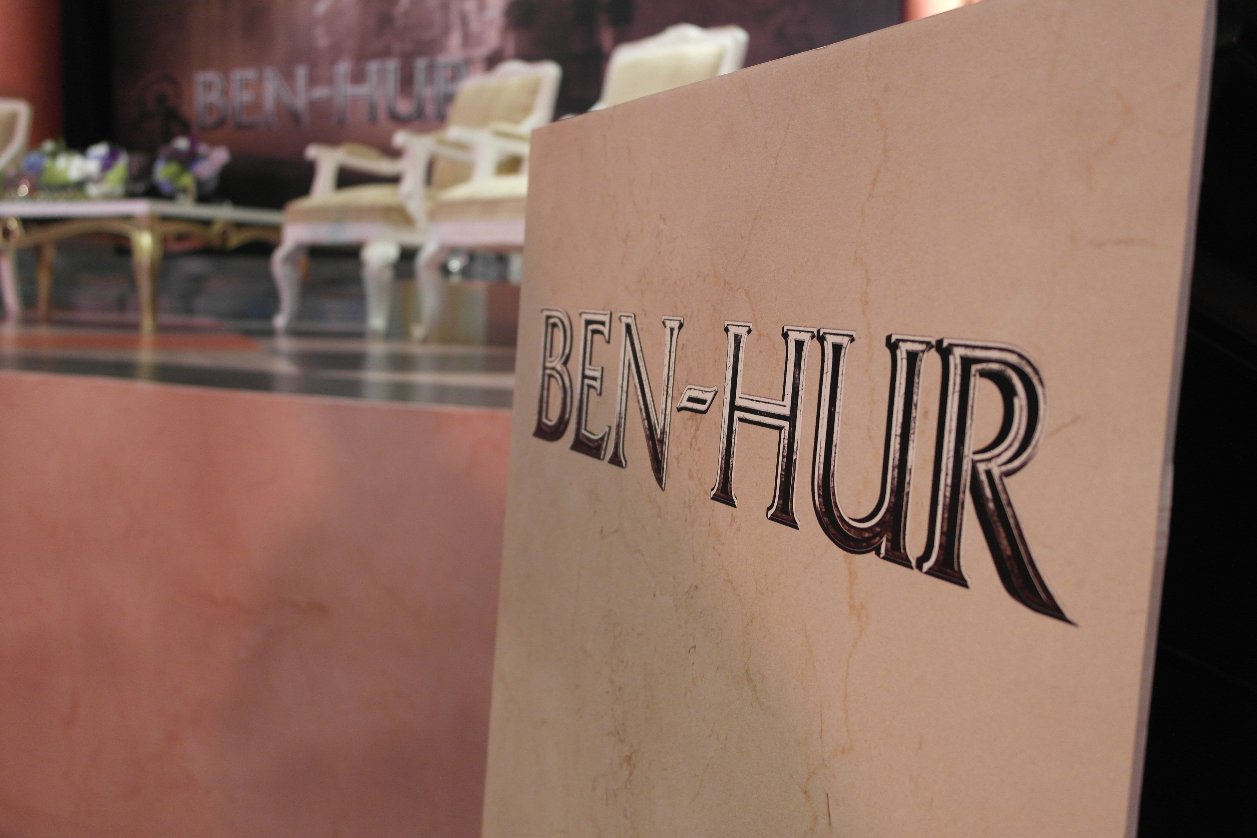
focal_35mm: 40
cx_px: 628
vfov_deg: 33.4
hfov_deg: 48.5
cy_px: 419
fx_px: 1397
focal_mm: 26
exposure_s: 1/25
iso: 800
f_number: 4
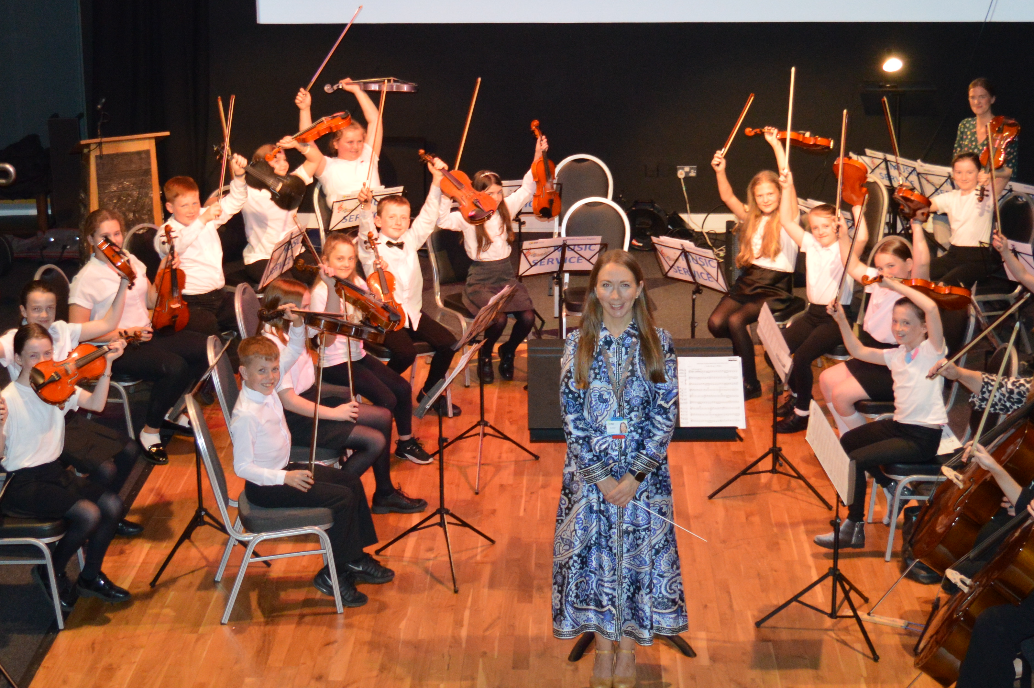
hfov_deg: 31.0
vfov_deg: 20.7
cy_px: 176
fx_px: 1864
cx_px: 464
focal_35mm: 65
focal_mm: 23
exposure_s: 1/60
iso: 1250
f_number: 3.8
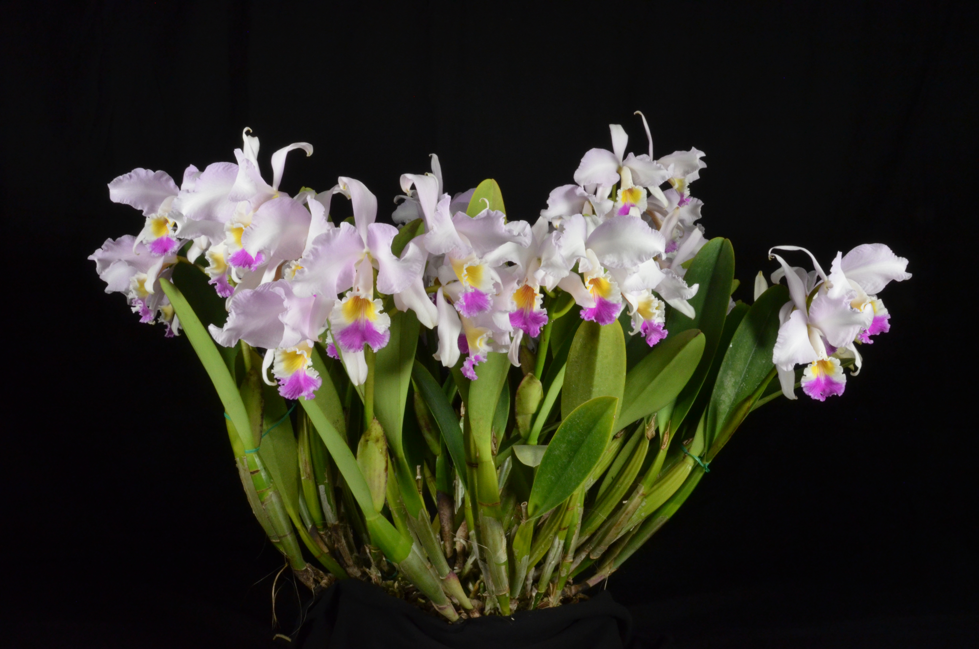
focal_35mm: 33
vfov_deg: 39.8
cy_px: 324
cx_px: 490
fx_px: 896
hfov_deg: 57.3
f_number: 22
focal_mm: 22
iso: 1600
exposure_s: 1/20
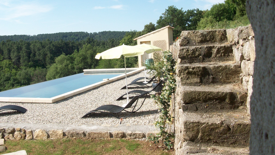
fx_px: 277
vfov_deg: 31.0
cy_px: 56
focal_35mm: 38
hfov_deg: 52.8
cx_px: 137
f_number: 5.5
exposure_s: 1/240
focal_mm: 5.7
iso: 64
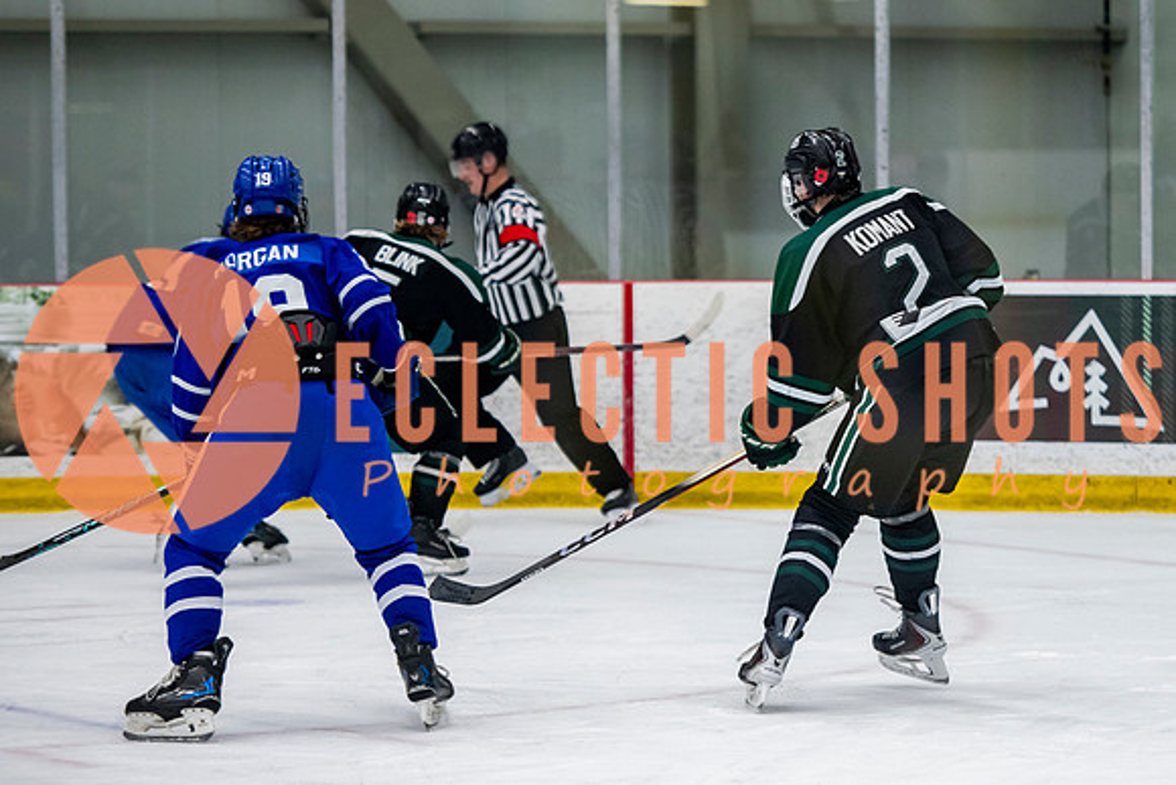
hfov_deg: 11.1
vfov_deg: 7.4
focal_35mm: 186
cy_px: 352
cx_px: 863
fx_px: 6066
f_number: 3.2
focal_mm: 122
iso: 2000
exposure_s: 1/640
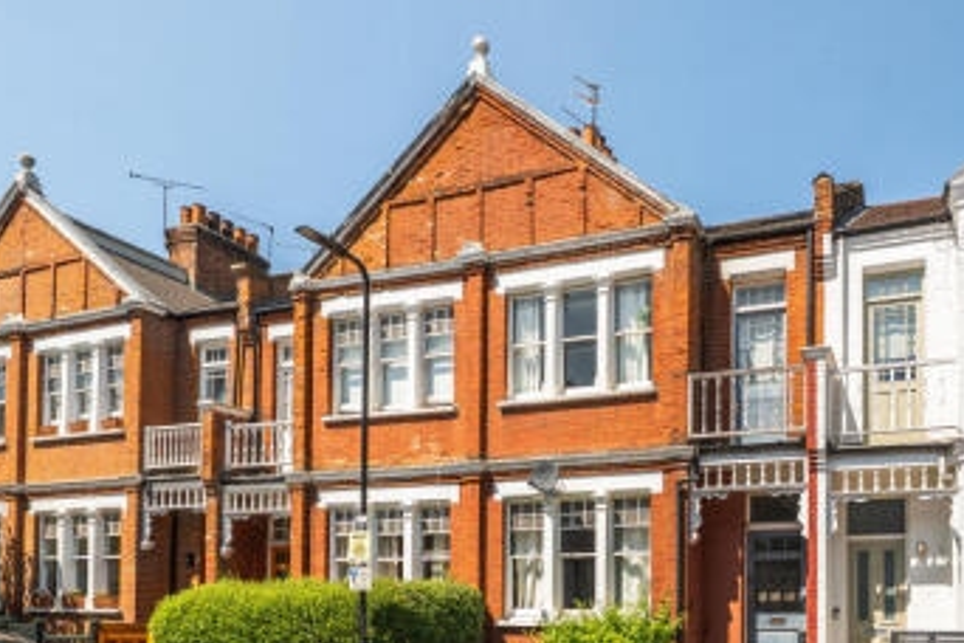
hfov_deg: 70.7
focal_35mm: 25
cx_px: 585
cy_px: 399
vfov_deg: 50.8
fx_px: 669
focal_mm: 12
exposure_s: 1/500
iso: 400
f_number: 8
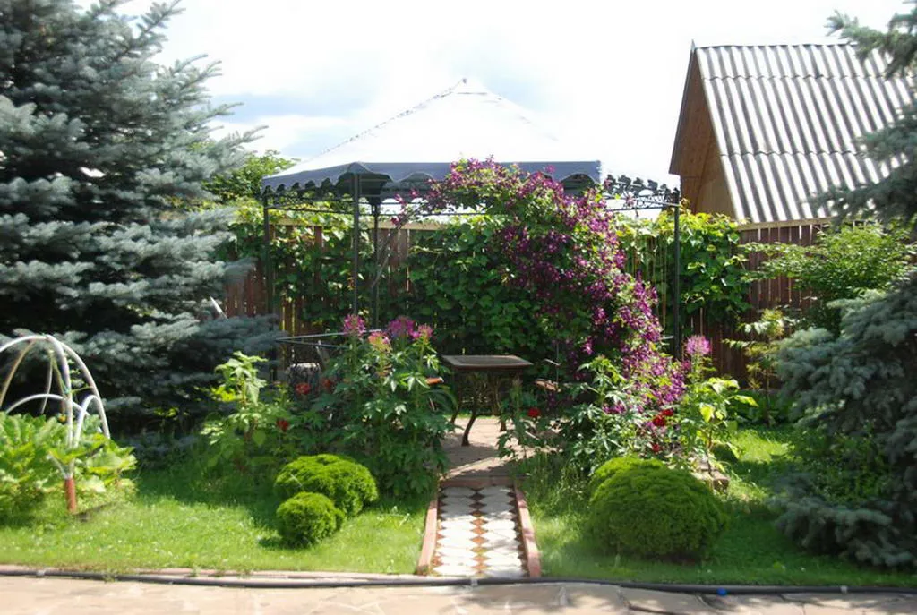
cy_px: 308
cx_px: 458
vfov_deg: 28.2
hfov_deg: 41.0
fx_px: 1225
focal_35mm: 48
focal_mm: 32
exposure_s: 1/800
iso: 400
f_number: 5
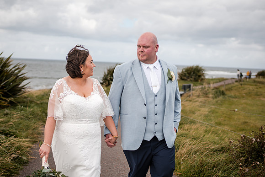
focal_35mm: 52
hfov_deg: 38.2
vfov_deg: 26.0
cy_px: 88
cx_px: 132
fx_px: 383
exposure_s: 1/3200
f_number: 1.8
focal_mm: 35
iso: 100
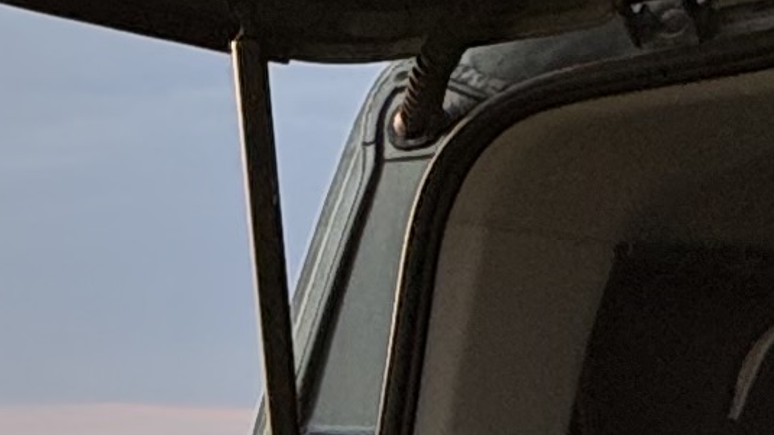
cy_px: 968
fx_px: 2360
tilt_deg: -12.2
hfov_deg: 17.1
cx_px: -343
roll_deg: +0.6
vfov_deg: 9.6
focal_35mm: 115
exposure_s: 1/600
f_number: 2.2
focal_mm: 2.22
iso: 40
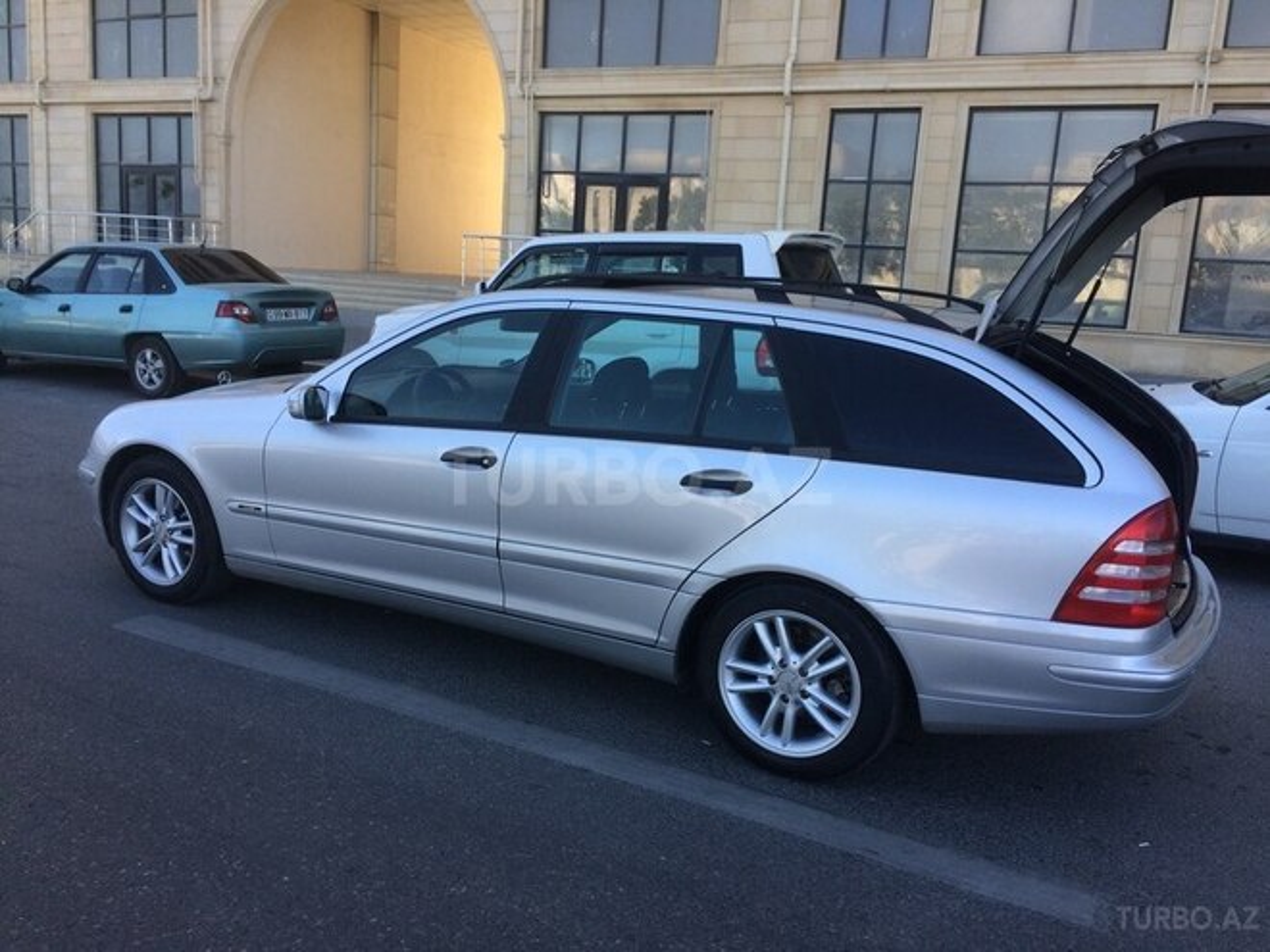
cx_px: 635
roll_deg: -2.9
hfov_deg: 61.7
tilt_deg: -11.6
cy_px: 476
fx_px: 1064
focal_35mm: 29
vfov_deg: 48.2
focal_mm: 4.15
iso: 32
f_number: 2.2
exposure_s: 1/402
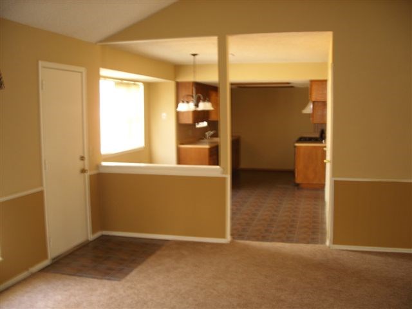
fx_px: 452
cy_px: 154
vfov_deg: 37.7
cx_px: 206
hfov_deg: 49.0
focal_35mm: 38
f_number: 2.8
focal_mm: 7.8
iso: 50
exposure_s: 1/4
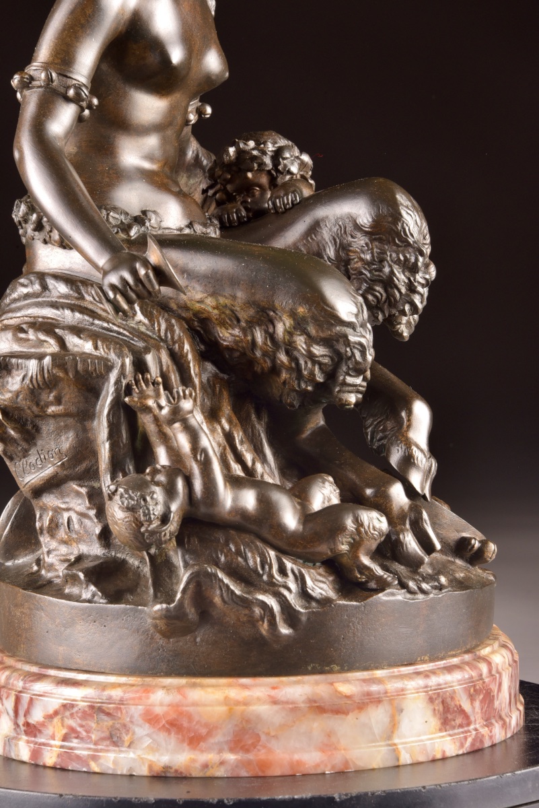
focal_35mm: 170
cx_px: 270
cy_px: 404
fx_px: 3814
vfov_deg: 12.1
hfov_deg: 8.1
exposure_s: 1/125
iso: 400
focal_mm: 170
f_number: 20
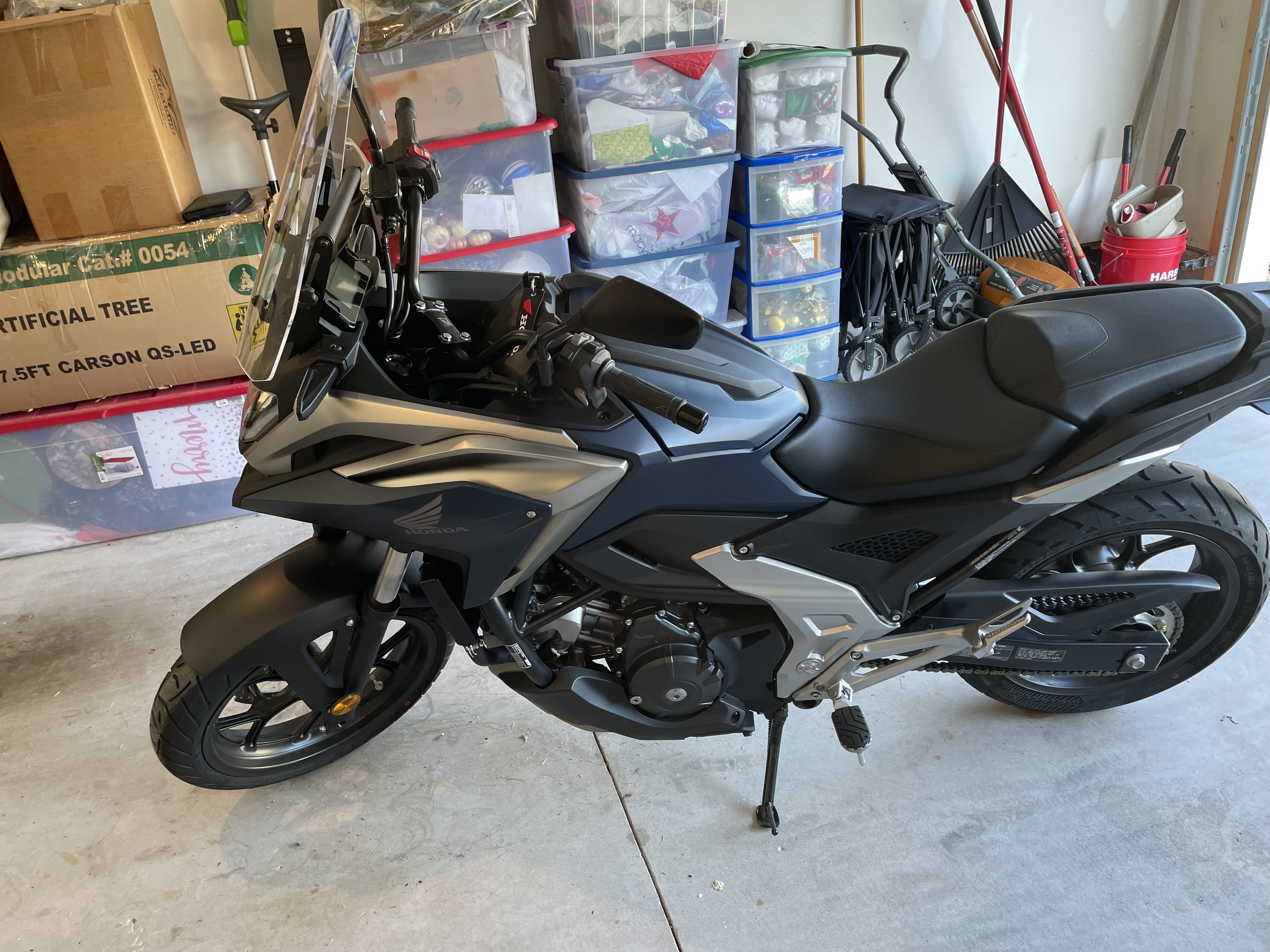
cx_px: 635
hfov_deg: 67.3
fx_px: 954
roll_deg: +6.3
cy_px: 476
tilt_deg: -27.5
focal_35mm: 26
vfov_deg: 53.1
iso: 80
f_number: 1.6
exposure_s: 1/60
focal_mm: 4.2
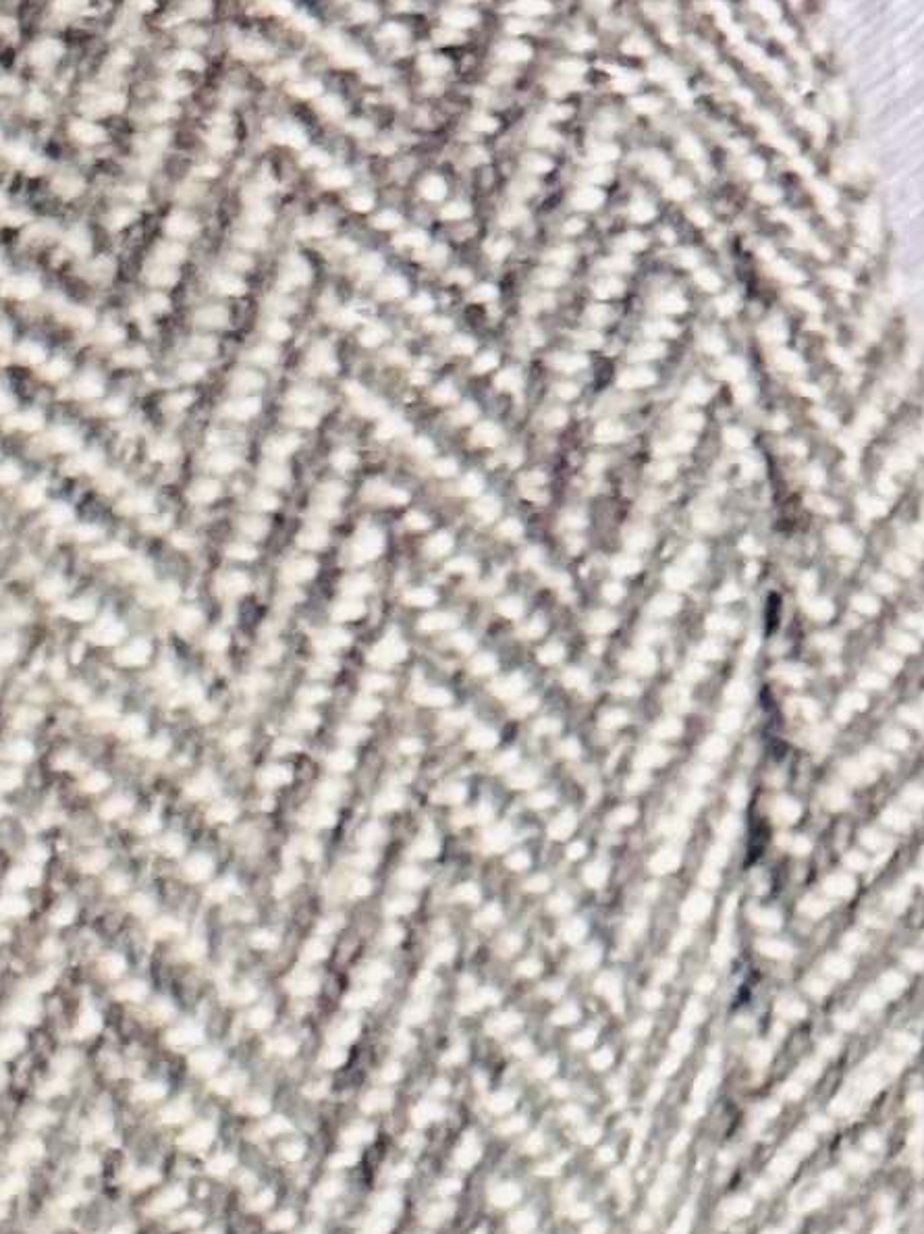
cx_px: -1051
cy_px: 3621
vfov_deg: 9.6
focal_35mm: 163
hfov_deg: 8.5
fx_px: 5805
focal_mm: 6.86
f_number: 1.78
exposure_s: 1/60
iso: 640
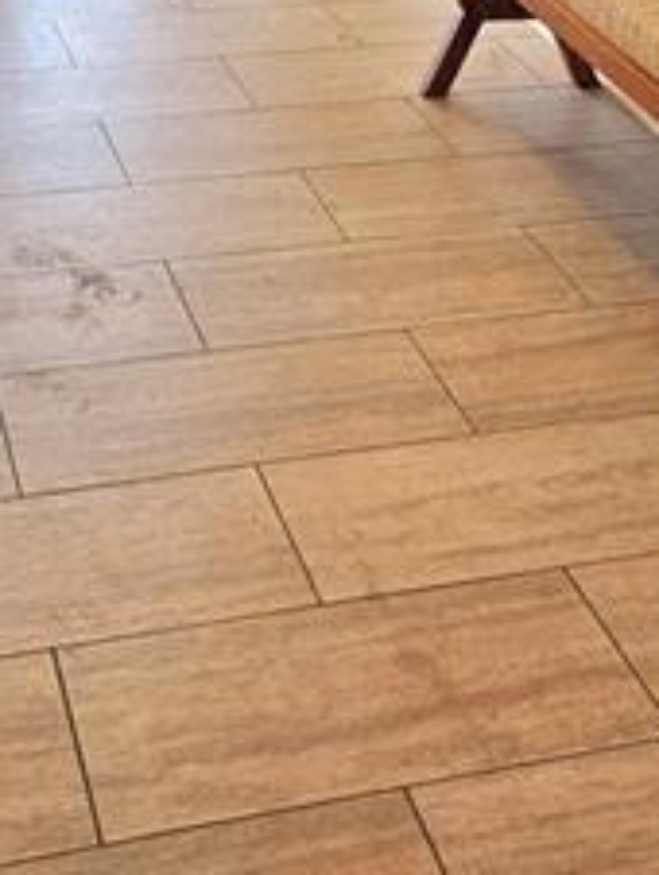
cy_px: -302
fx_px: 1976
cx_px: 399
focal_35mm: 78
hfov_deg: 18.9
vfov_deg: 22.1
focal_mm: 5.4
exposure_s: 1/213
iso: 25
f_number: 1.8
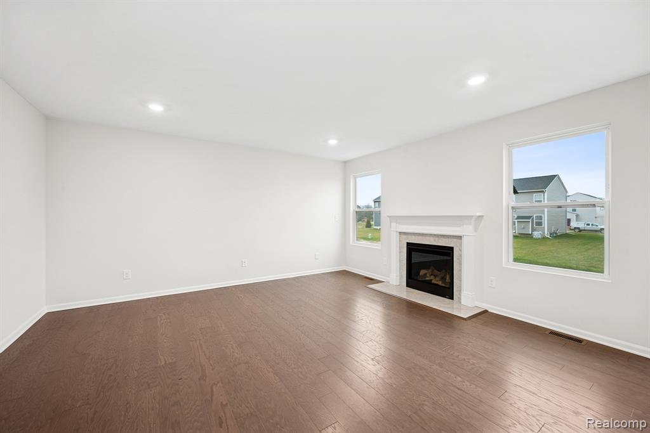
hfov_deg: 104.2
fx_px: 253
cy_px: 216
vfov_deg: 81.2
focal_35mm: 14
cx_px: 325
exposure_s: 1/1.25
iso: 100
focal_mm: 14
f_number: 9
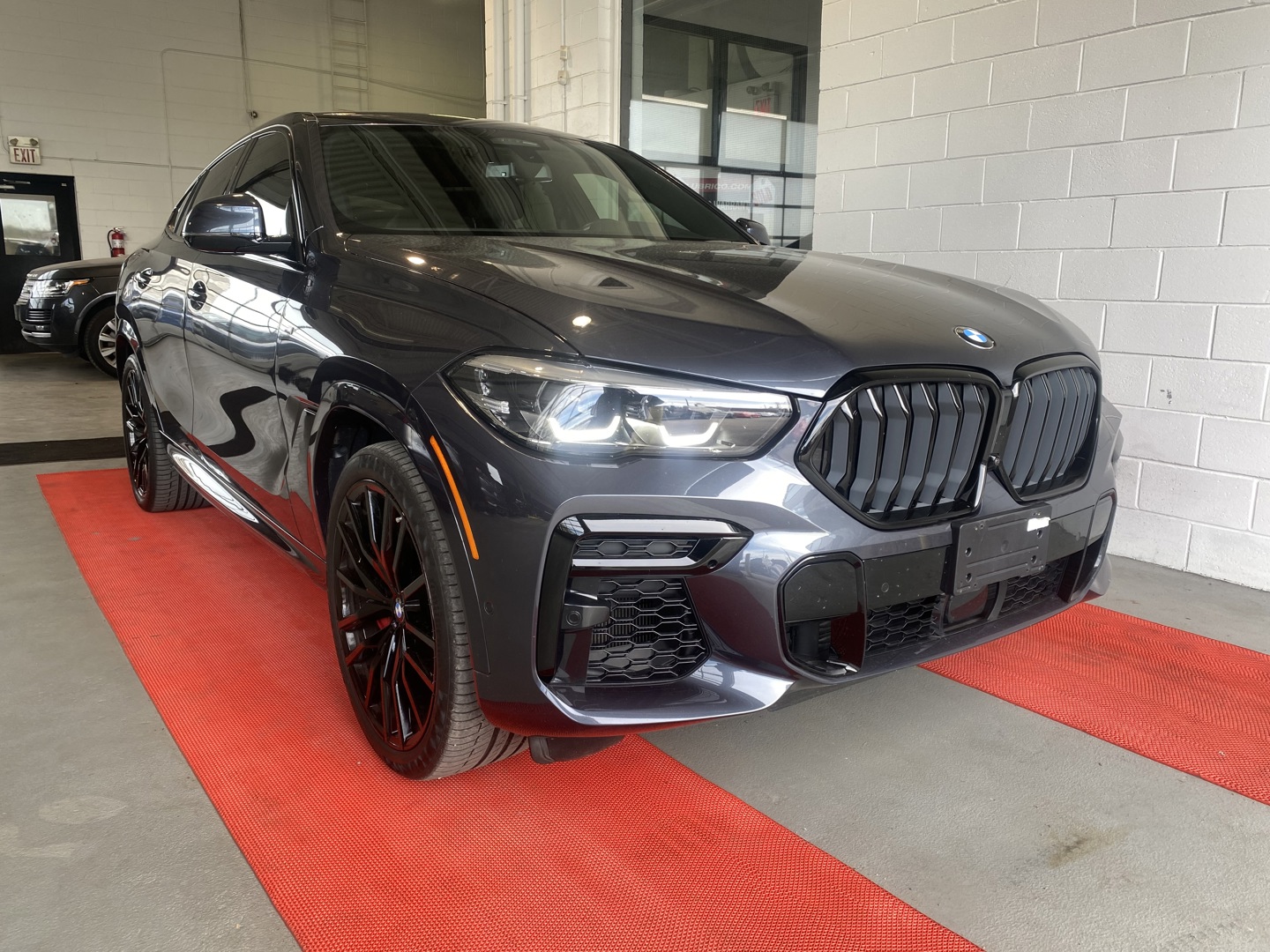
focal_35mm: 26
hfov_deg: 67.3
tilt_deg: -11.8
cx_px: 635
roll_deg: -0.9
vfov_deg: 53.1
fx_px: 954
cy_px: 476
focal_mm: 4.25
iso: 40
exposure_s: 1/120
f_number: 1.8
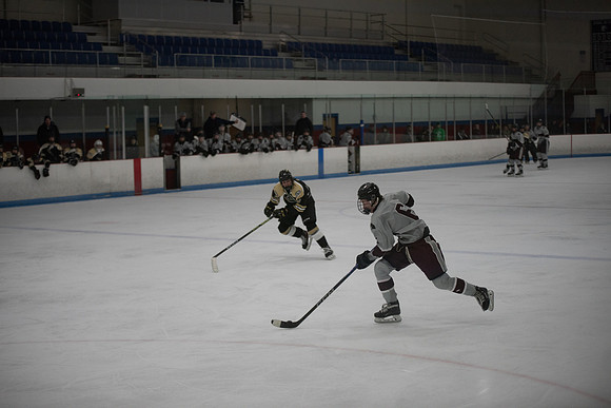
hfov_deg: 26.0
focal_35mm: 78
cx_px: 306
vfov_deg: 17.5
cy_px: 204
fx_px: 1324
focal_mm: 78
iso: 1000
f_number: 2.8
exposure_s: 1/1000
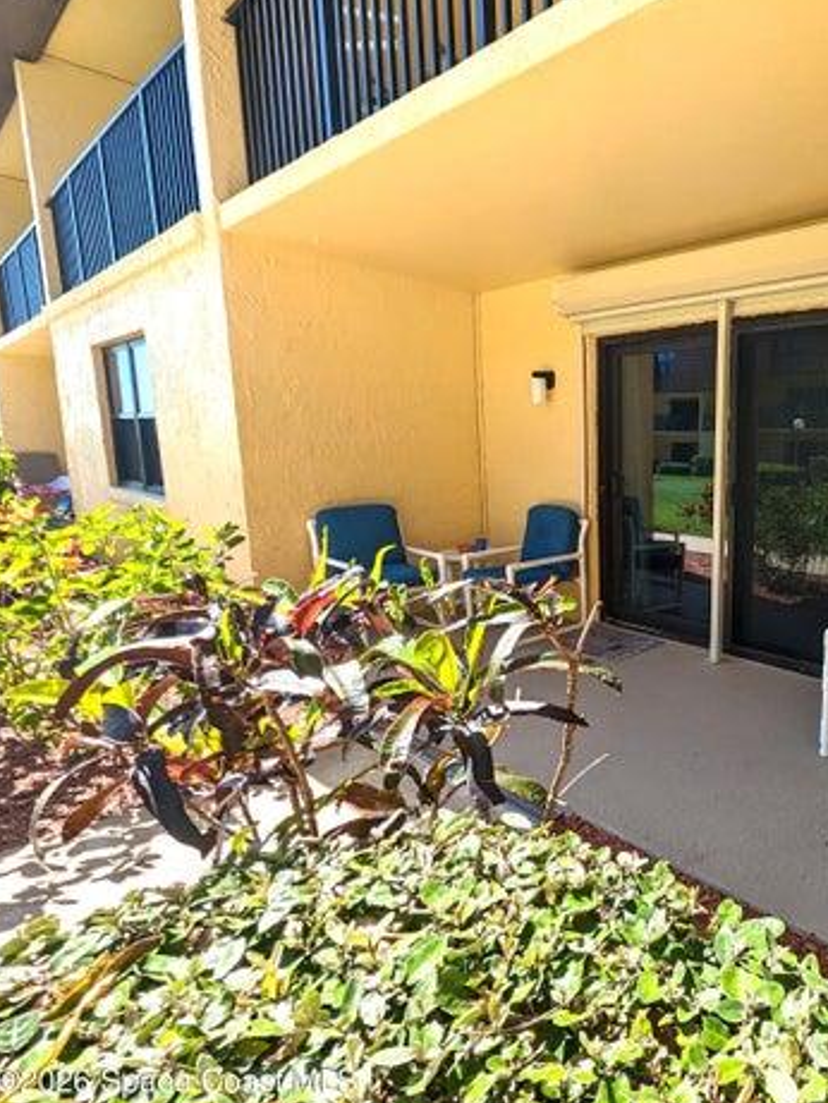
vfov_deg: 87.7
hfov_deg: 59.9
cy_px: 560
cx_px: 756
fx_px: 574
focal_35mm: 18
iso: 42
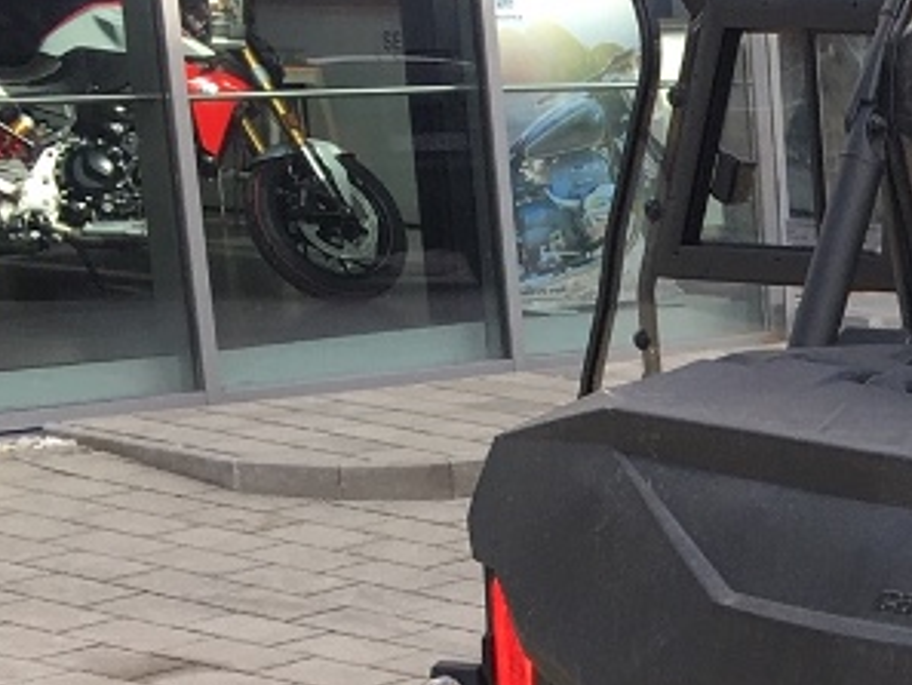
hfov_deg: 15.0
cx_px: 1557
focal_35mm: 117
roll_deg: -1.7
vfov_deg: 12.3
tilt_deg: -14.8
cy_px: 869
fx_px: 3084
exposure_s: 1/345
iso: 25
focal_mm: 4.15
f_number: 2.2
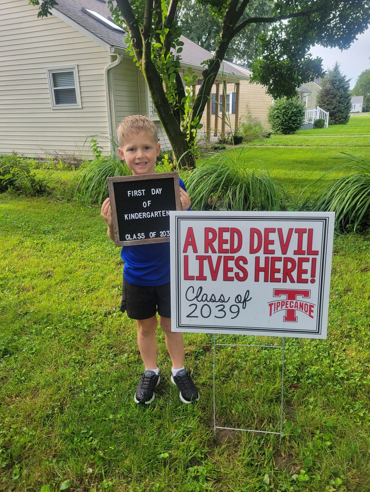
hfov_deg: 51.4
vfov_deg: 65.3
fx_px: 385
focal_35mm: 27
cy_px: 240
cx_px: 180
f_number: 1.8
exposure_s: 1/131
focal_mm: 5.4
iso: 40
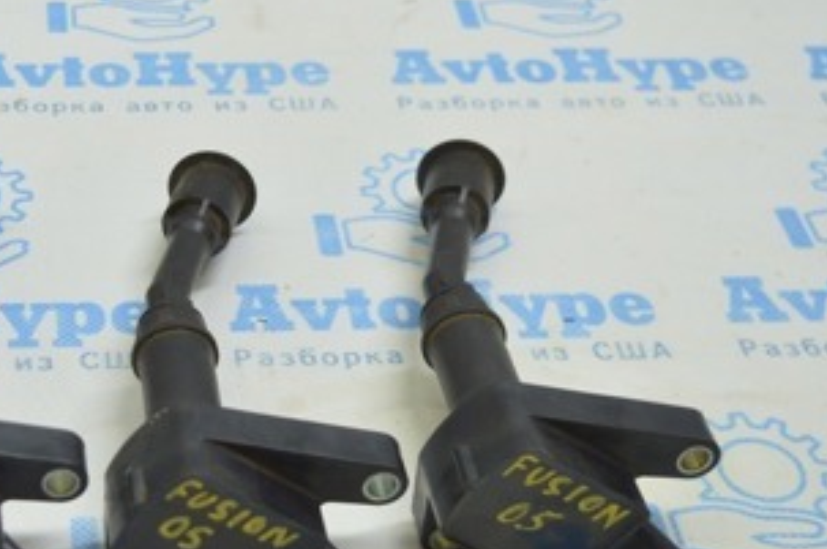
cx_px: 90
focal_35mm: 76
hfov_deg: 25.9
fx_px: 1743
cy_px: 332
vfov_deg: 17.9
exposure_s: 1/60
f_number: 4
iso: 400
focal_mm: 24
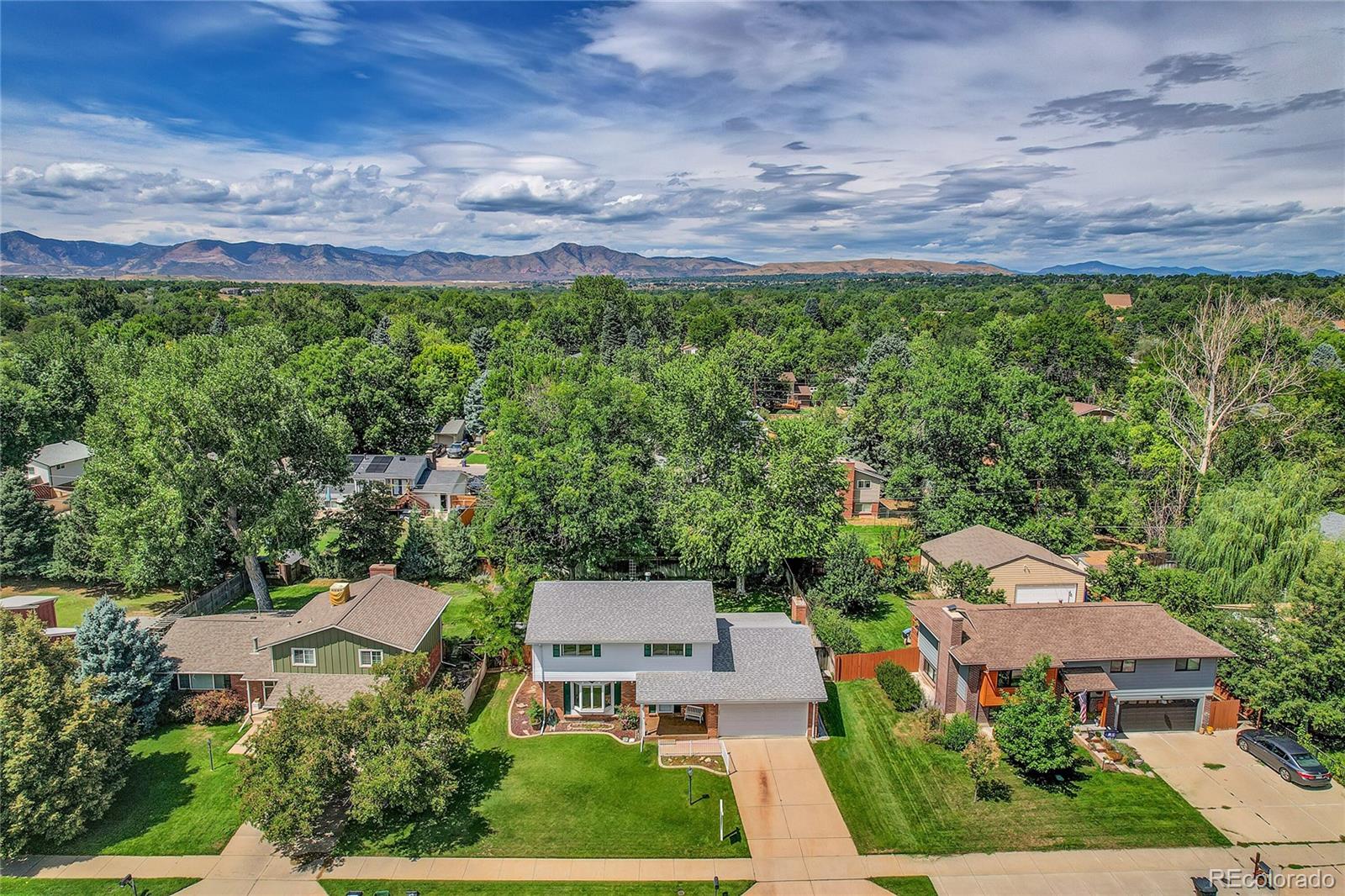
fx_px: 822
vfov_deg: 57.2
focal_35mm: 22
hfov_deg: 78.6
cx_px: 672
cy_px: 448
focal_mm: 8.4
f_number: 2.8
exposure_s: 1/5000
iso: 110
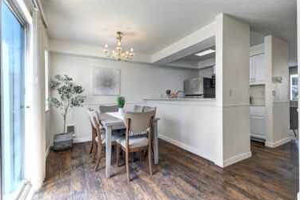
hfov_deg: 96.7
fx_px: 133
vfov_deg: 73.7
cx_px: 153
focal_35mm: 16
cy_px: 105
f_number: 11
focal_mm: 10
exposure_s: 1/15
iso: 3200
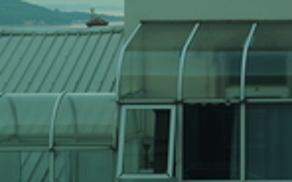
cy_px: -91
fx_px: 1263
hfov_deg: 12.8
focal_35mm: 159
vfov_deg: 8.1
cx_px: 375
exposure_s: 1/4
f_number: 10
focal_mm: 34
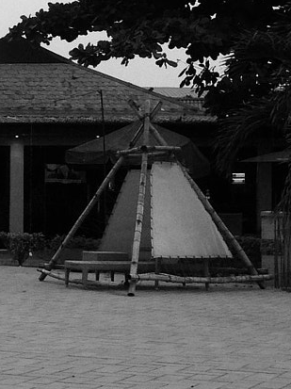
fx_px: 1437
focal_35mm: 128
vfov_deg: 15.4
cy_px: 133
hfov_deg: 11.3
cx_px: -94
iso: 80
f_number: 2.4
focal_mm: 4.12
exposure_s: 1/120
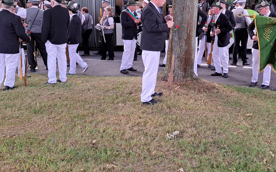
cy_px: 26
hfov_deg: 49.5
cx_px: 185
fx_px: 293
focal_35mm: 39
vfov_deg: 31.6
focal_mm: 5.23
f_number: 1.8
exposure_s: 1/50
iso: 50
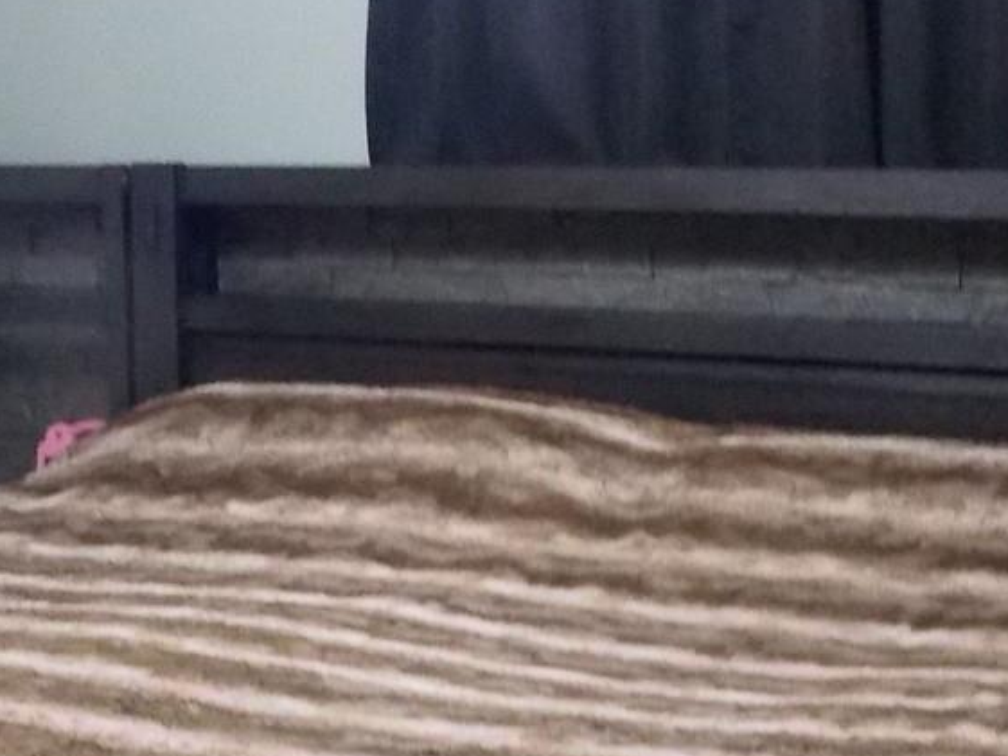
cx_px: 393
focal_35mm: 84
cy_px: 869
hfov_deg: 23.2
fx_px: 2447
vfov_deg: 16.9
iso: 400
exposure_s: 1/10
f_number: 3.1
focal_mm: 4
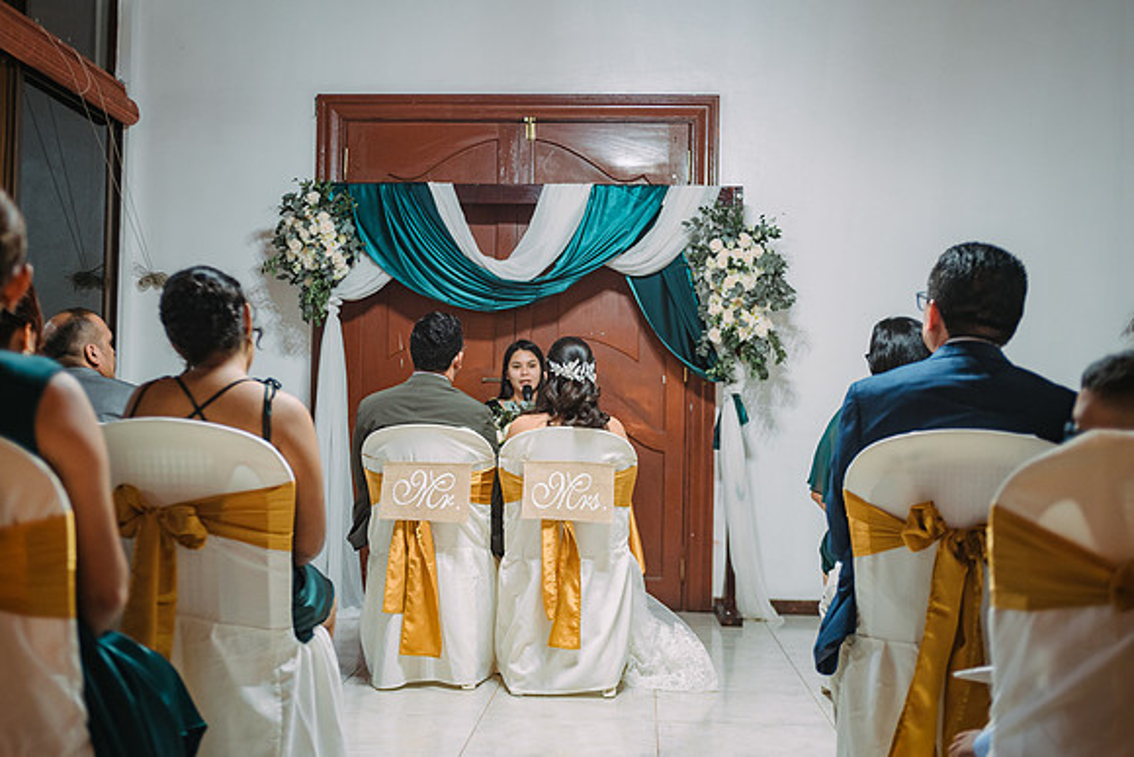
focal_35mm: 45
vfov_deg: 30.1
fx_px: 1405
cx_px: 567
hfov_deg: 44.0
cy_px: 378
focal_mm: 44
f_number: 2.8
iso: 1000
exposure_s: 1/50
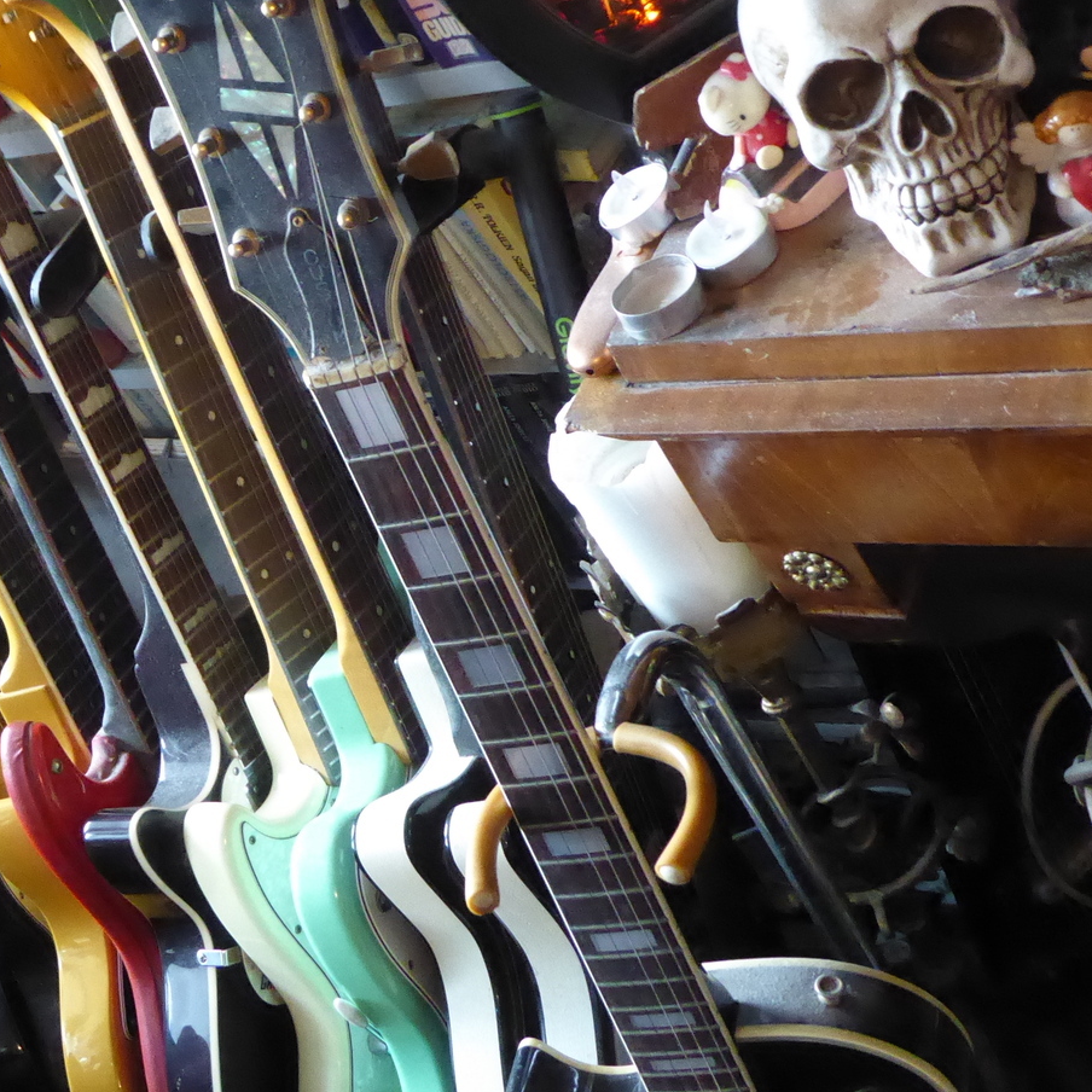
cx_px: 366
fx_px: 2177
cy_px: 587
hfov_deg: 28.0
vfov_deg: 28.1
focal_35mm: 61
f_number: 3.7
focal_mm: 6.7
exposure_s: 1/30
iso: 1600
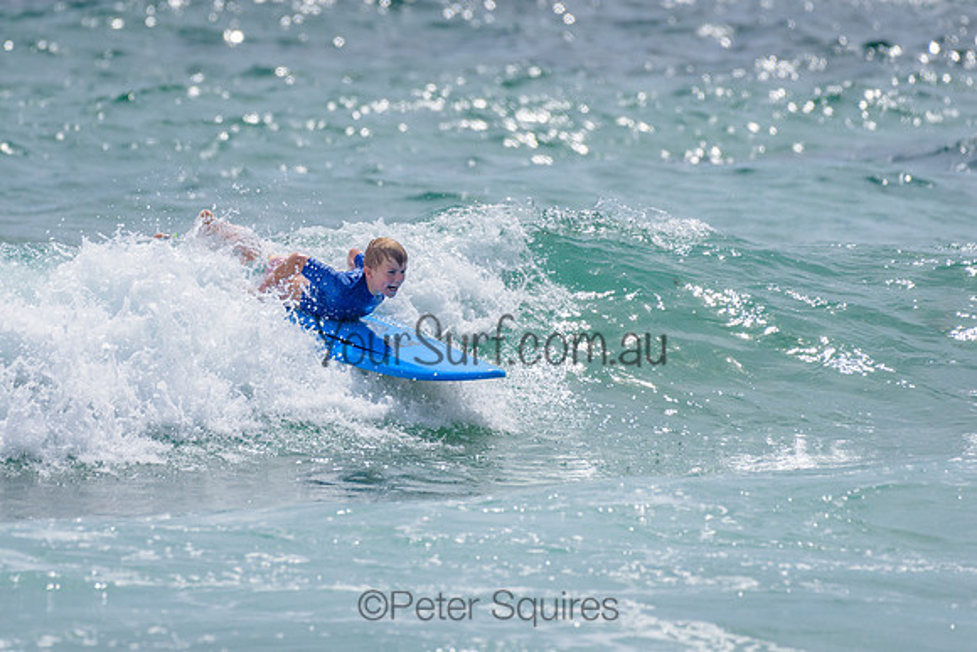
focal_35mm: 613
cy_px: 253
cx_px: 379
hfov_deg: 3.4
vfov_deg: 2.2
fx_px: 16628
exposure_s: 1/2000
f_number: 5.6
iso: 100
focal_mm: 500
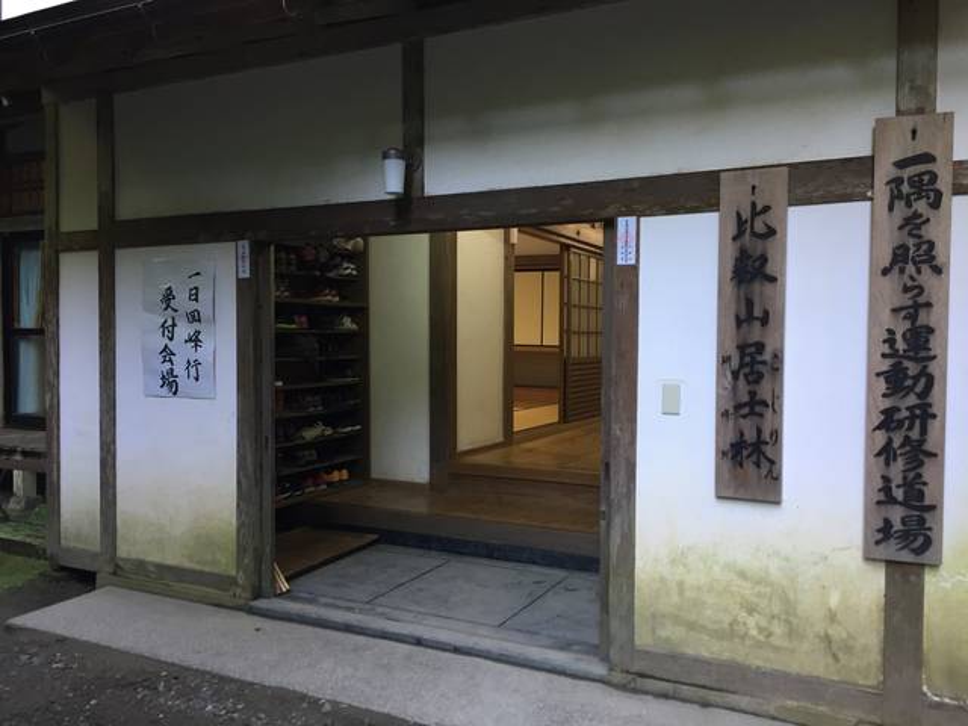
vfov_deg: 48.2
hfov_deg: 61.7
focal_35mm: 29
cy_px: 363
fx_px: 811
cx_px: 484
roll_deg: -1.6
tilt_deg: -1.9
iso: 64
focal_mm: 4.15
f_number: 2.2
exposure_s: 1/30
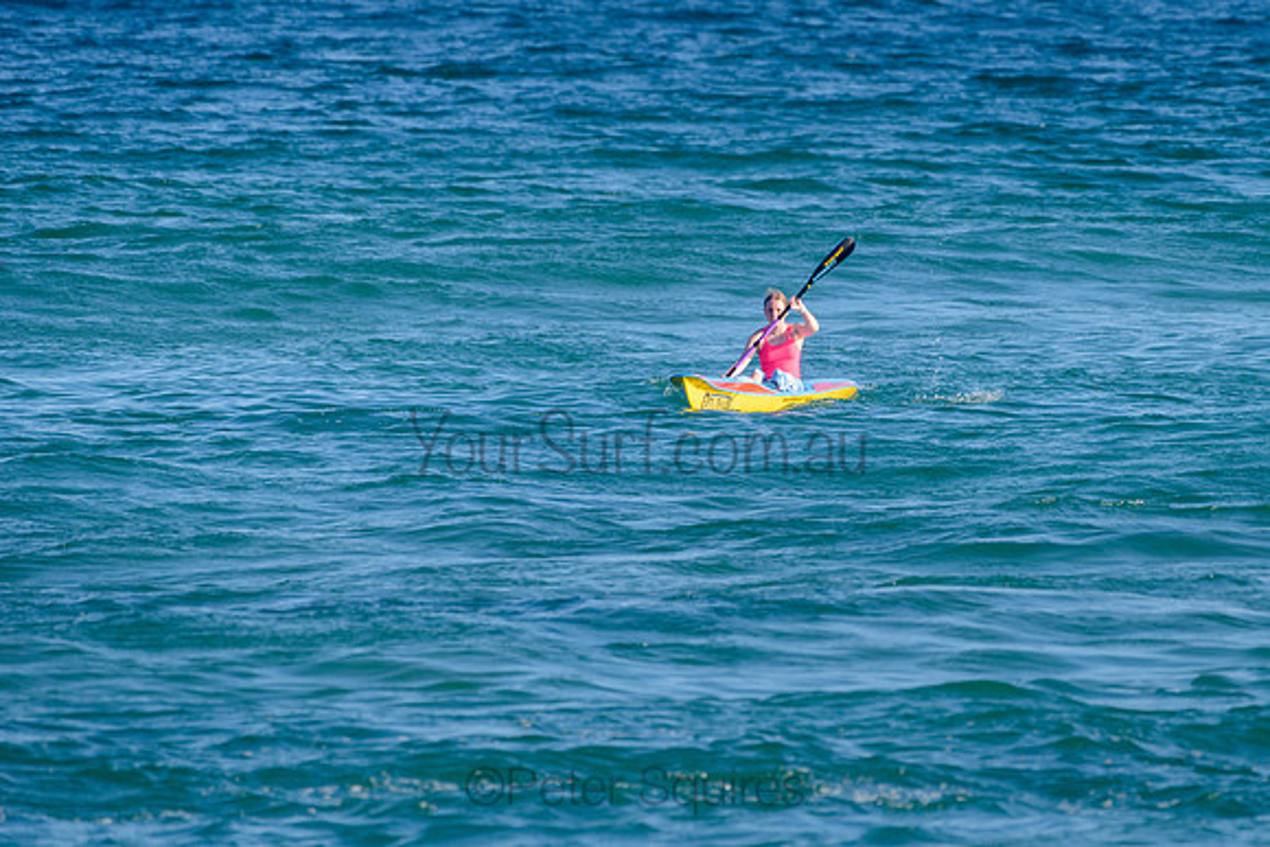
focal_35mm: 613
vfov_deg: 2.2
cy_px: 328
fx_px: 21637
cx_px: 779
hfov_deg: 3.4
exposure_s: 1/2000
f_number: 5.6
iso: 560
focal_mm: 500
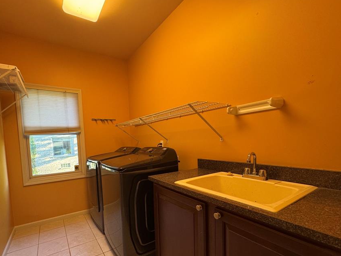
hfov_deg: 90.5
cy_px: 152
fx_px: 167
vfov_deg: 74.0
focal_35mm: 17
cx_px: 148
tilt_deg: -3.1
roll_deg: +2.8
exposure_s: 1/60
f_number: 2.2
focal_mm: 2.22
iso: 200
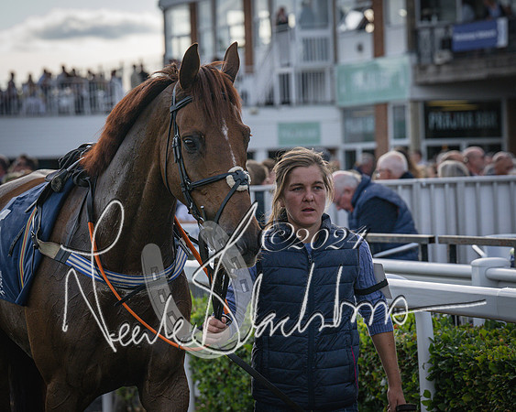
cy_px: 206
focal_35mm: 155
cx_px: 258
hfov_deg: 12.4
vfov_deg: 9.9
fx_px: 2374
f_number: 4
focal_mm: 92
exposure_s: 1/2500
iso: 400
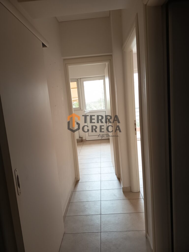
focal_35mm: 24
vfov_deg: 71.6
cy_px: 126
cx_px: 94
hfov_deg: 56.8
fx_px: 175
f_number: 1.7
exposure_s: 1/50
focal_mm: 5.27
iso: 303
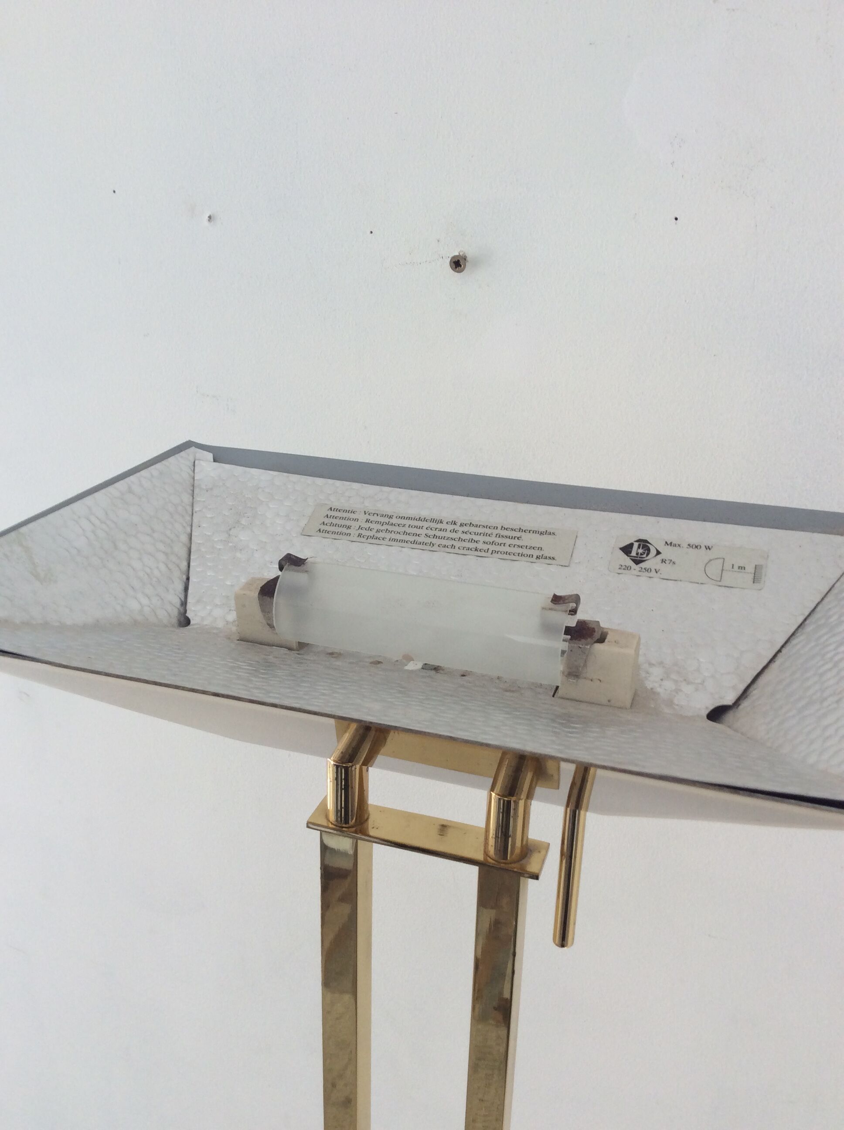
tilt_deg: -19.8
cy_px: 565
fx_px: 1043
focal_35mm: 32
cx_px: 422
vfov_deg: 56.9
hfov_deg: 44.1
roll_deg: -2.0
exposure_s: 1/33
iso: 32
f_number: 2.4
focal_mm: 3.3
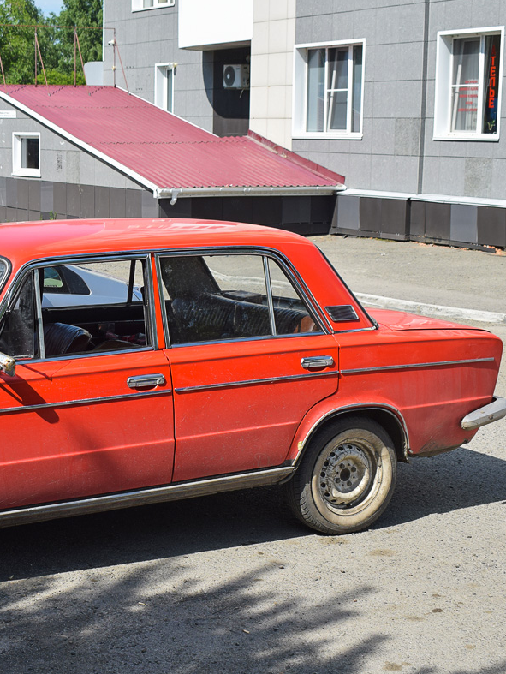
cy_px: 333
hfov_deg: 22.4
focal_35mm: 64
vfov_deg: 30.4
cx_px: 39
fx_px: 1241
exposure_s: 1/640
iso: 200
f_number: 6.3
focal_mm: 29
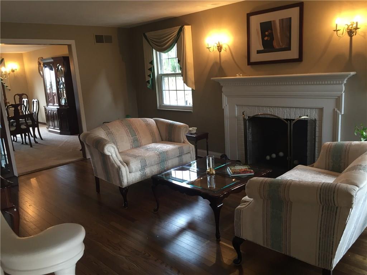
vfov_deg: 48.2
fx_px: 307
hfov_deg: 61.7
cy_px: 138
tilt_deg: -11.5
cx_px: 184
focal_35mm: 29
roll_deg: +3.9
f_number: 2.2
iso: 64
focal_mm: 4.15
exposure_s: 1/30
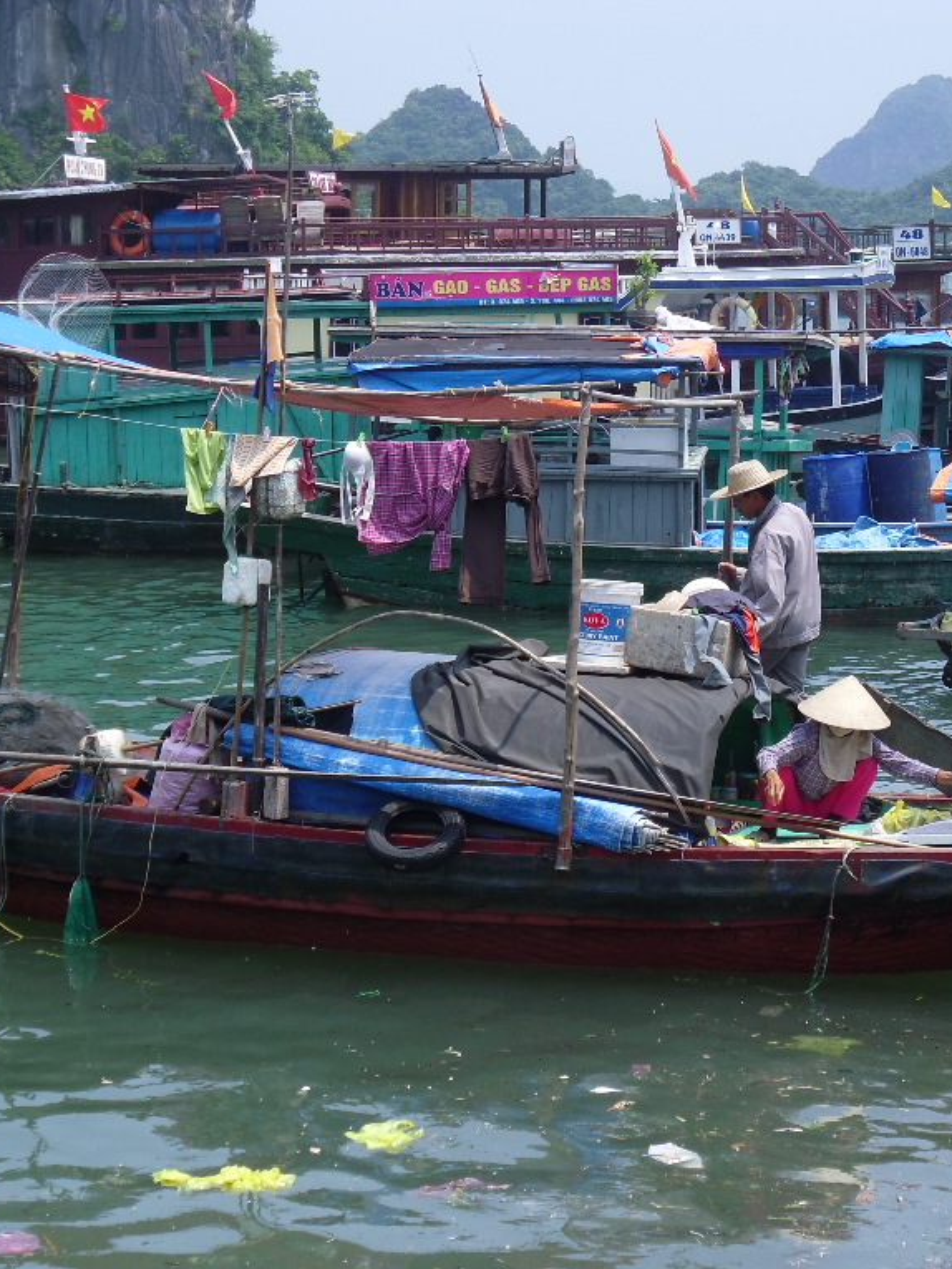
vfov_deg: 21.5
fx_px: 3336
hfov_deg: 16.2
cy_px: 634
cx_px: 564
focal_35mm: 91
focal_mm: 12.22
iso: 80
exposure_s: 1/469
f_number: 4.2
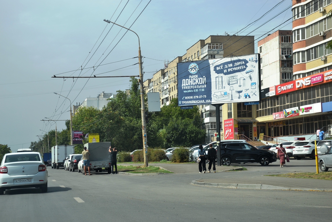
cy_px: 111
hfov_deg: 33.4
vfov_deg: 22.6
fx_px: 553
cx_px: 166
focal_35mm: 60
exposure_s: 1/320
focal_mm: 40
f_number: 5.6
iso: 100
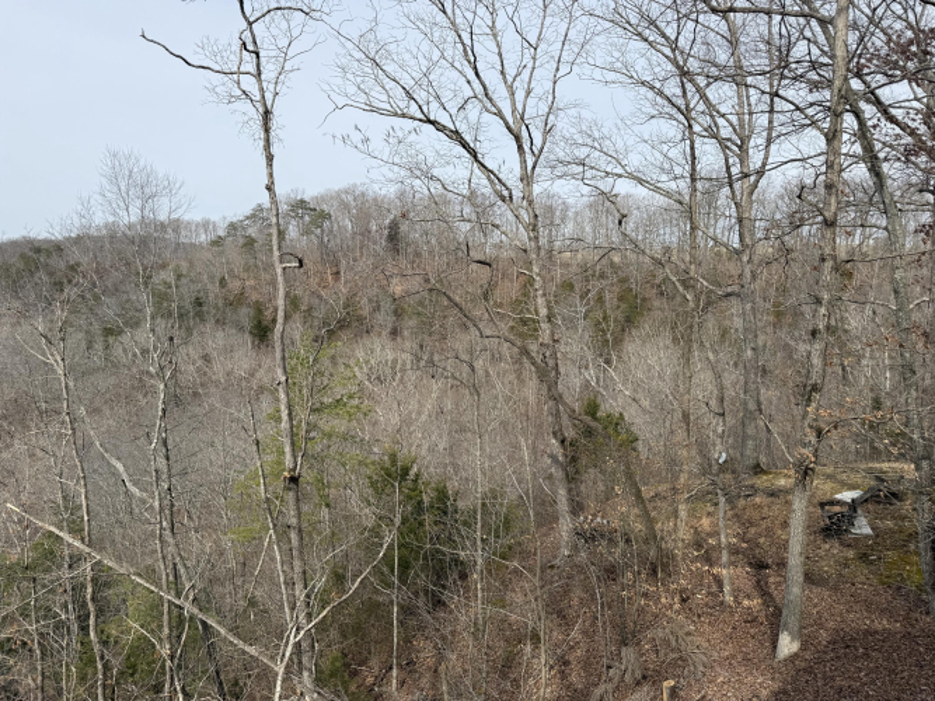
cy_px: 350
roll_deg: -0.8
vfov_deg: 56.8
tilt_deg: -6.9
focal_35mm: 24
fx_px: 648
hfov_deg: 71.6
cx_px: 468
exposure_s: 1/3953
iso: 80
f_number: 1.78
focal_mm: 6.76
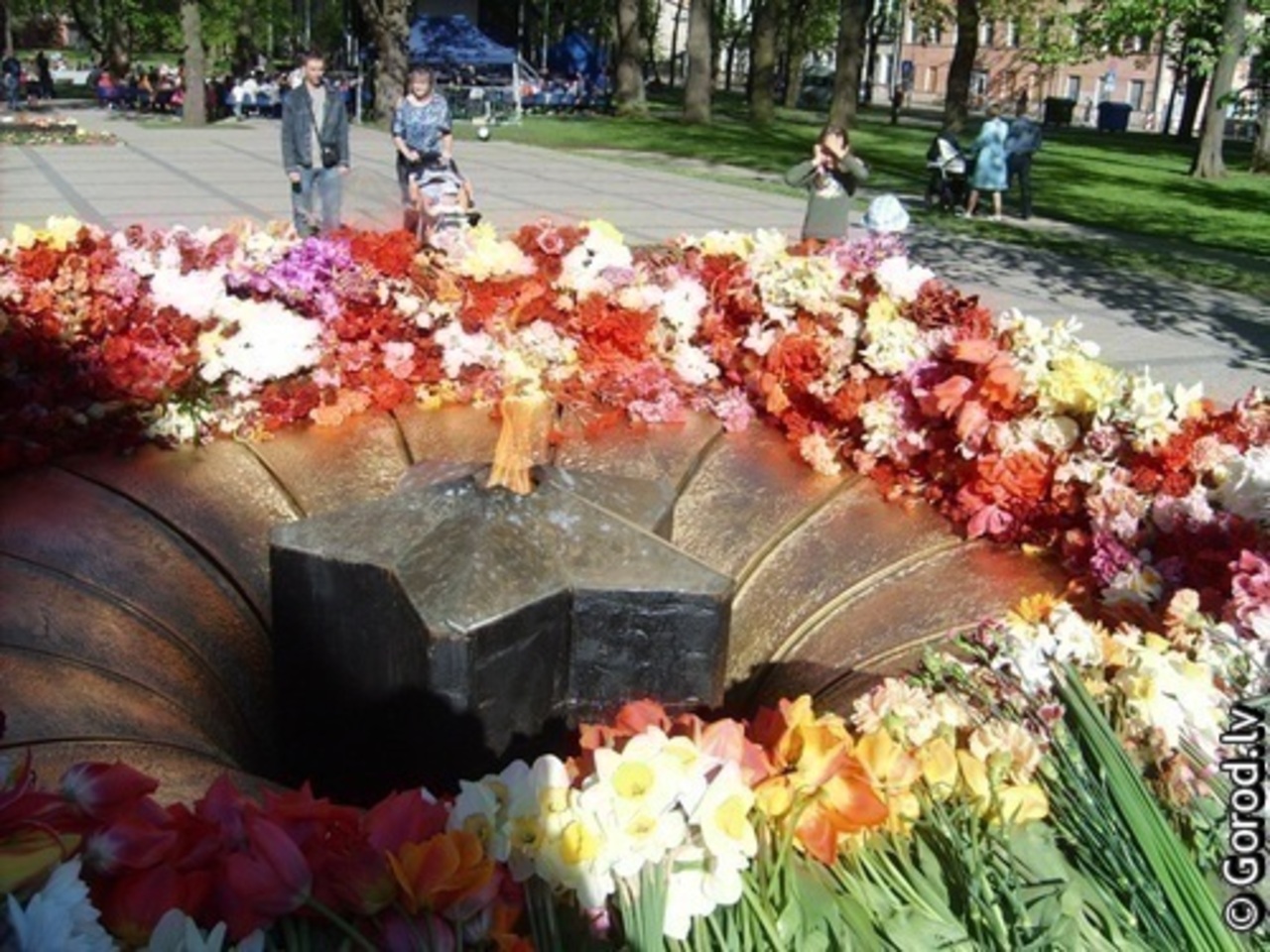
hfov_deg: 52.6
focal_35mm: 35
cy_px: 476
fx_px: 1284
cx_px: 635
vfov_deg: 40.7
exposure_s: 1/1000
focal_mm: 5.8
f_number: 2.8
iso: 50
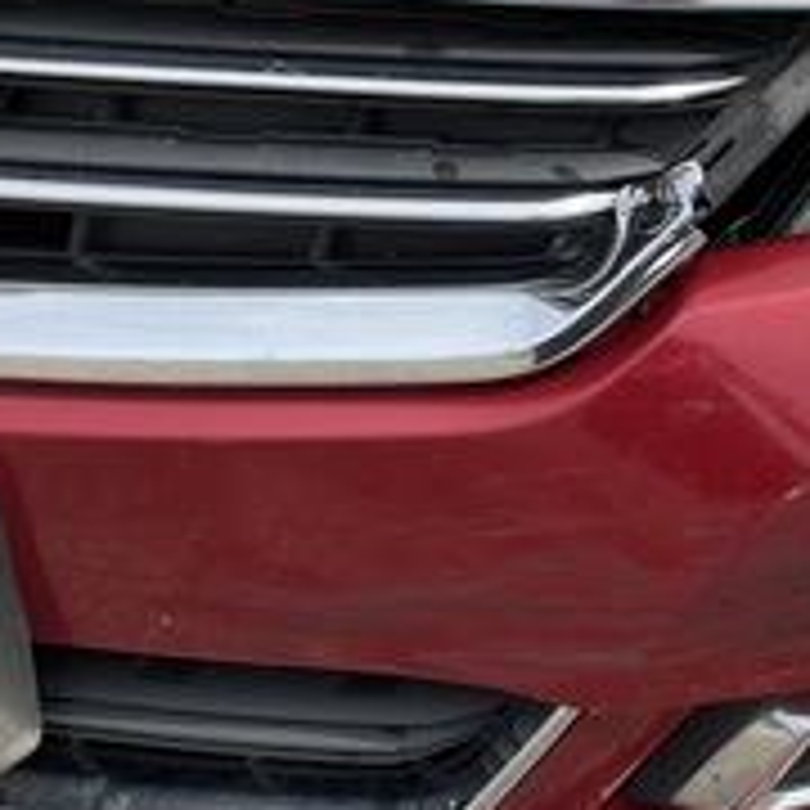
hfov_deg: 28.1
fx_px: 1509
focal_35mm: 57
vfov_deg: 29.9
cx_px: 828
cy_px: 279
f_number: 1.8
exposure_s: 1/1195
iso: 25
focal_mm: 3
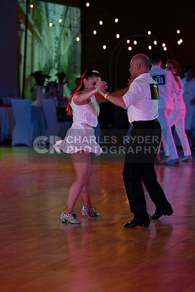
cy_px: 146
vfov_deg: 11.7
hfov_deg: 7.9
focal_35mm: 175
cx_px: 98
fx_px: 1421
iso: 2000
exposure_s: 1/200
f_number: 5
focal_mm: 175
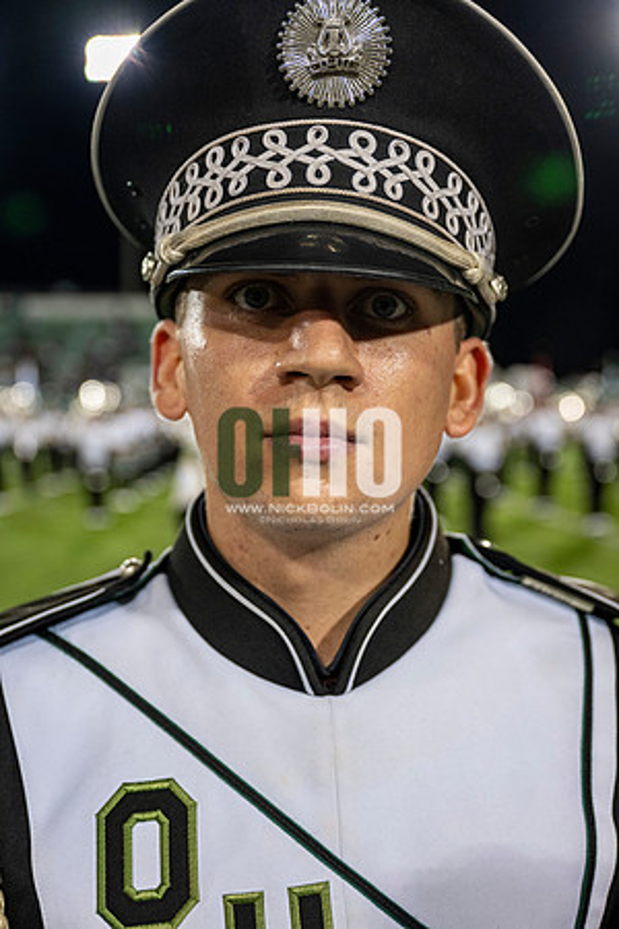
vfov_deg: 50.7
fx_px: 980
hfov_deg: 35.1
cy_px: 464
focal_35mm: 38
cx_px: 310
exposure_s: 1/500
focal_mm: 38
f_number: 3.2
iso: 1250
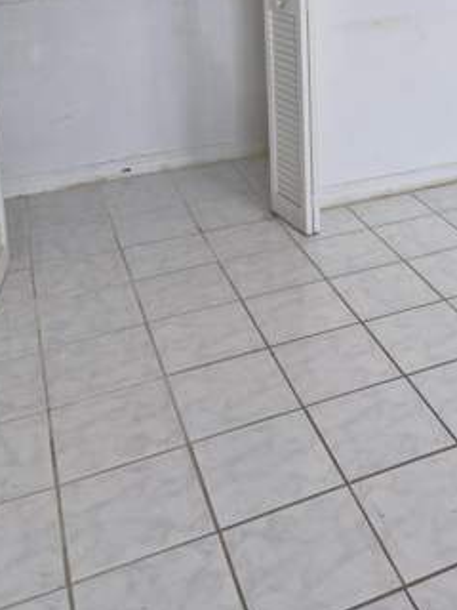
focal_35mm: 46
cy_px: 40
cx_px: 400
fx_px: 810
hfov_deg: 30.3
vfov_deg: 37.9
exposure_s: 1/120
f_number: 1.8
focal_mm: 5.4
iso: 50
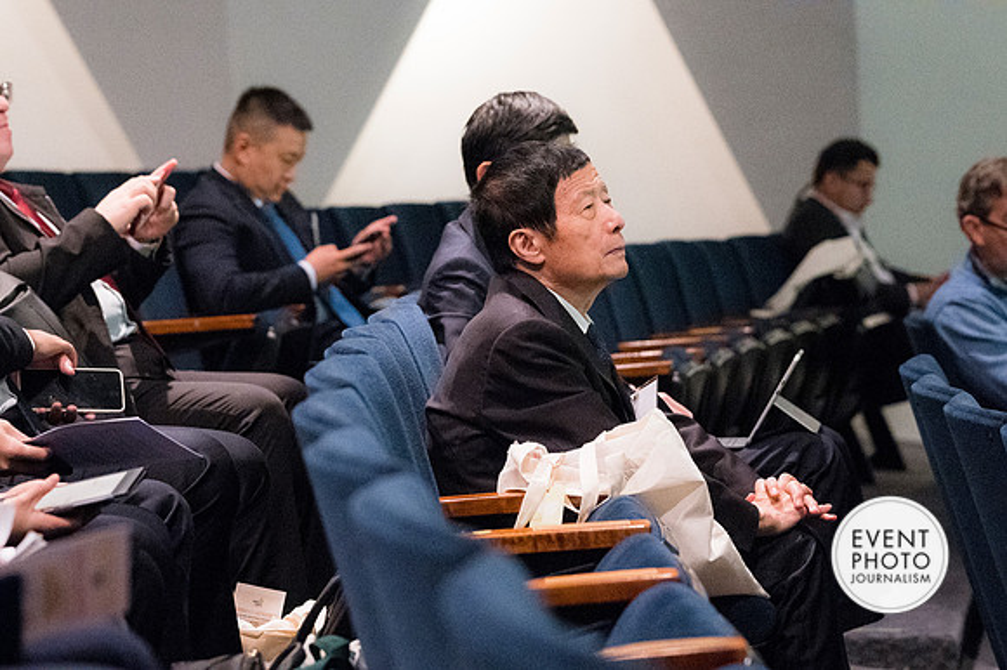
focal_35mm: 124
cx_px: 504
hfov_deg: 16.5
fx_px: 3466
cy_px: 335
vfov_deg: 11.0
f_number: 3.5
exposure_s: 1/200
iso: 8000
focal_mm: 83
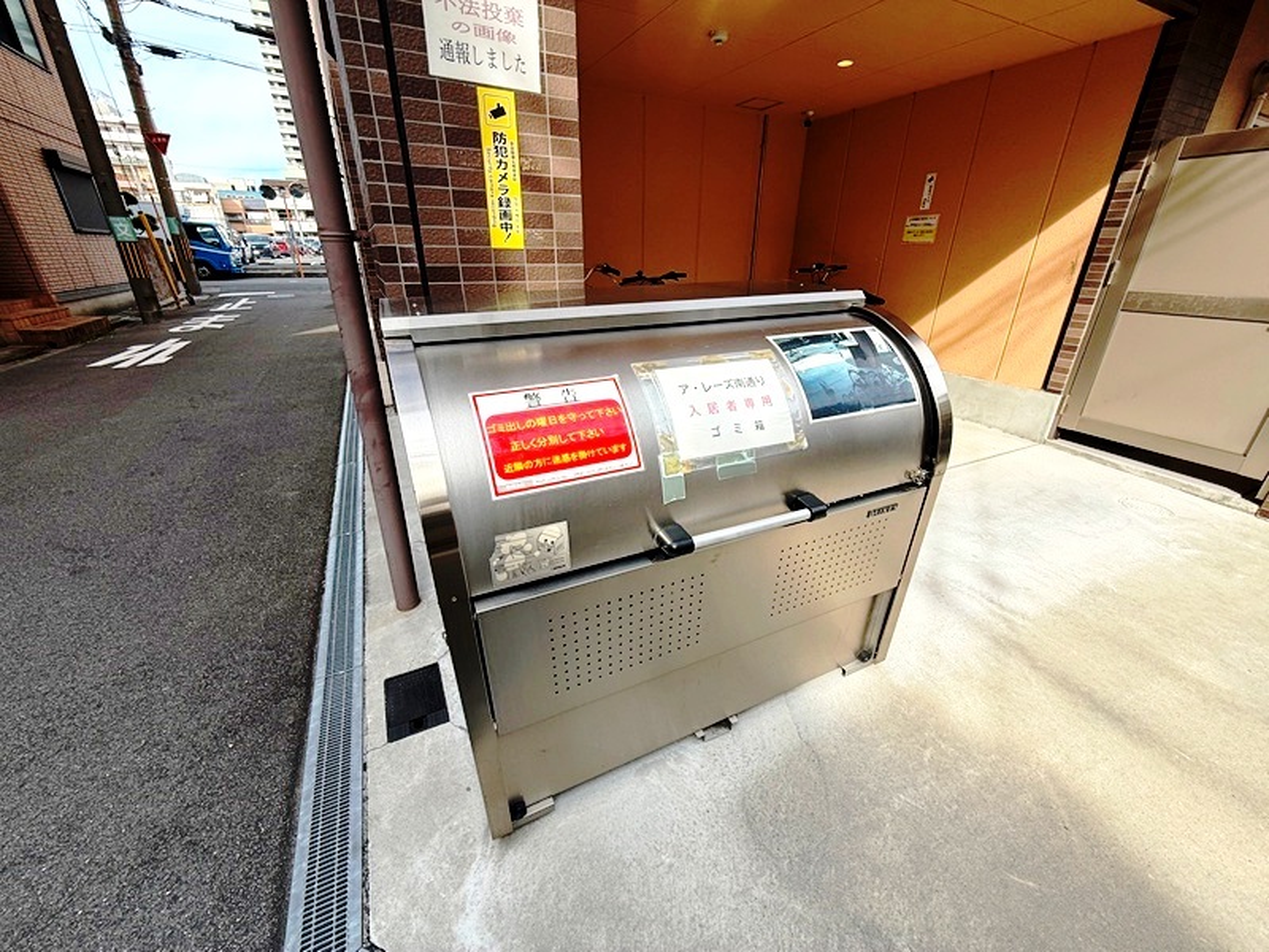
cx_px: 634
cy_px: 476
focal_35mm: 14
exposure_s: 1/679
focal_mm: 2.22
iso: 50
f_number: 2.2
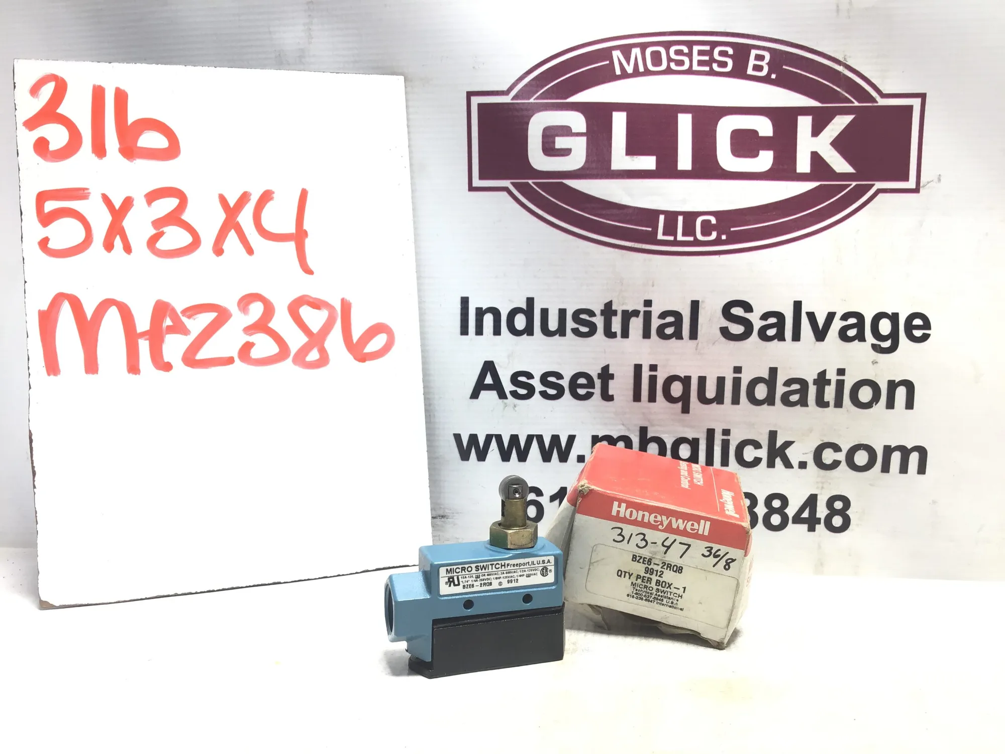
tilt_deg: -6.9
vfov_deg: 45.4
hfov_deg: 58.4
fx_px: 900
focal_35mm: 31
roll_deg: -1.6
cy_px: 377
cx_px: 502
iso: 25
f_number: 2.4
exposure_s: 1/60
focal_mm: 3.3
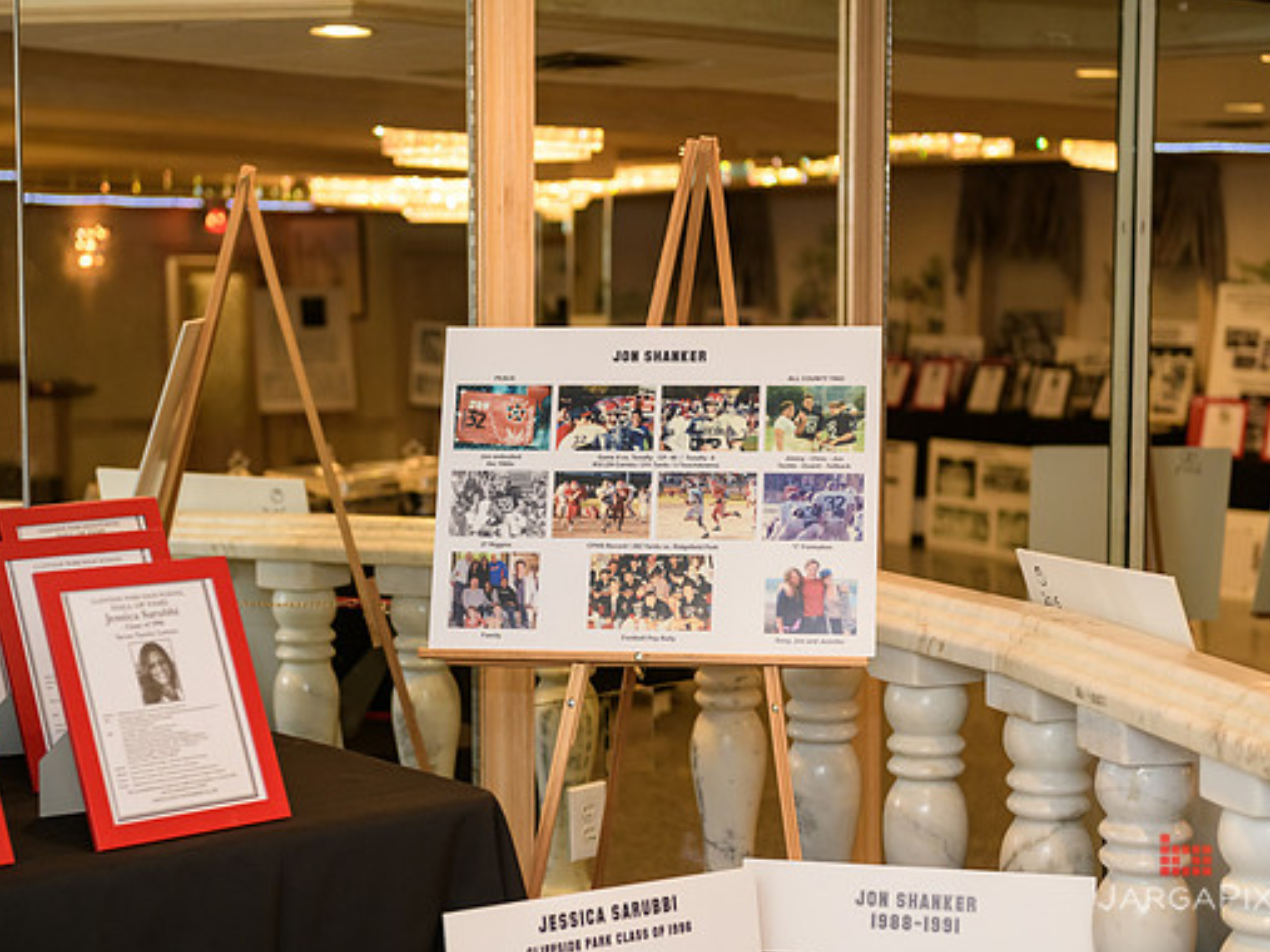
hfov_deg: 29.4
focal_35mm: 66
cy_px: 480
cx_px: 611
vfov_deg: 22.2
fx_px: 2421
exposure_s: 1/125
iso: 1600
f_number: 3.2
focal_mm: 60
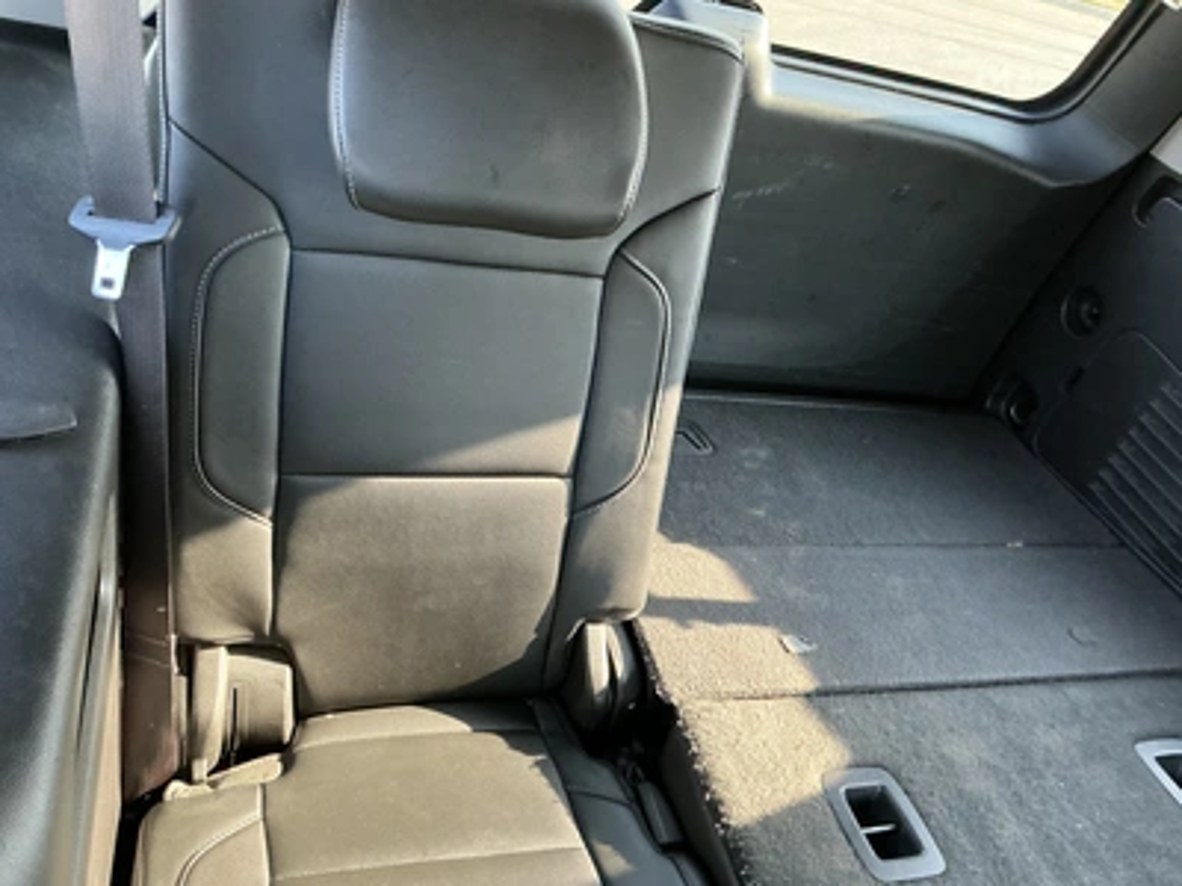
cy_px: 443
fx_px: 956
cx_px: 591
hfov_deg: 63.4
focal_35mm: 28
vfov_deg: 49.7
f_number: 1.8
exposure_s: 1/60
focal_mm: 3
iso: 250
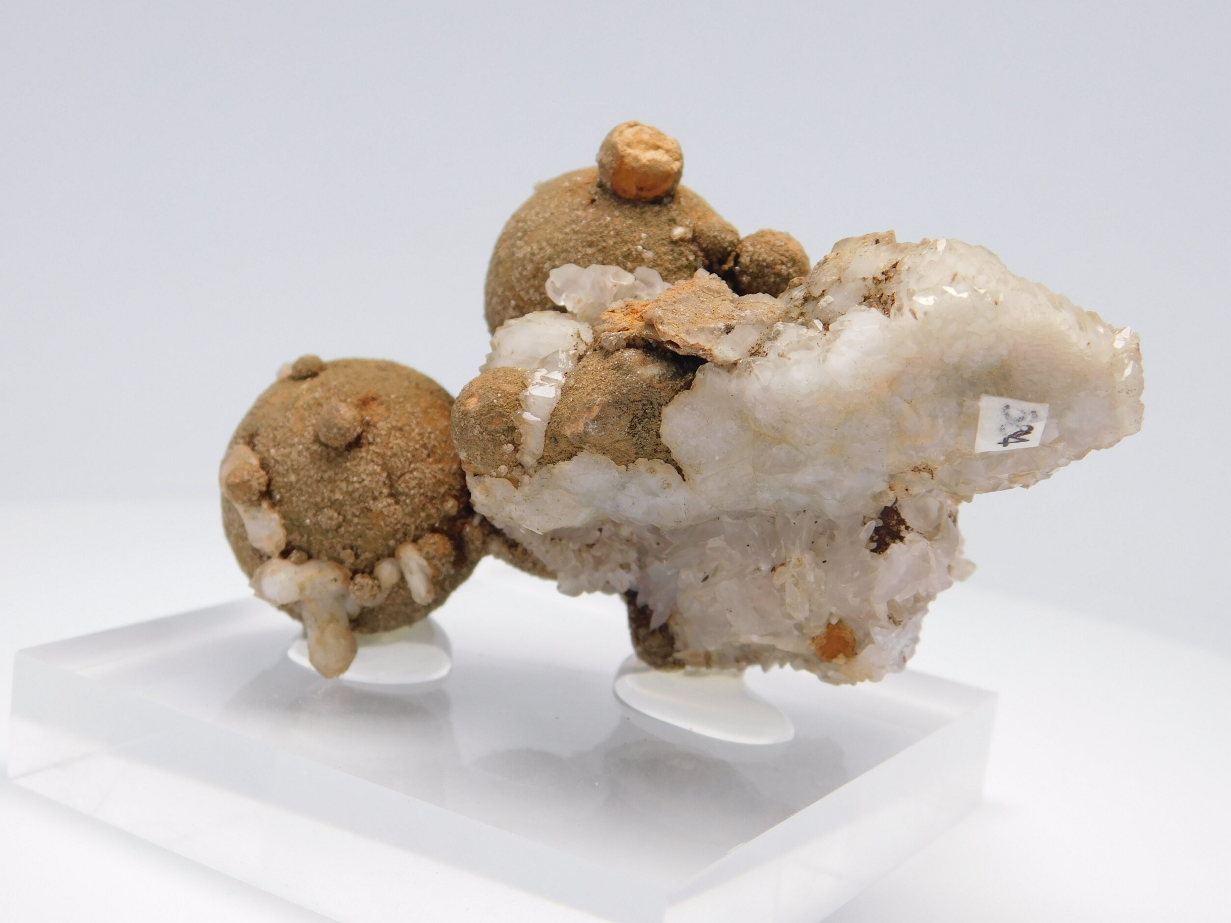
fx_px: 1849
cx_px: 624
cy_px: 453
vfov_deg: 28.0
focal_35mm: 52
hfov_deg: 36.8
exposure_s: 1/200
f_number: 3.8
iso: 125
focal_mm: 9
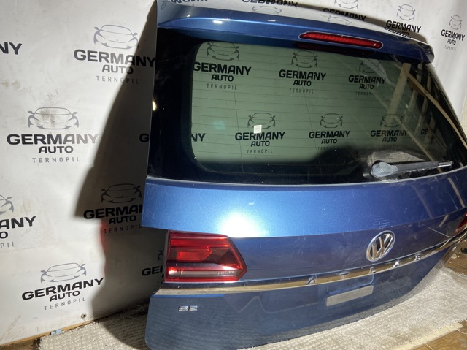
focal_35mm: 26
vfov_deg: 53.0
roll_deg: -4.4
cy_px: 175
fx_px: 350
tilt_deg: -15.9
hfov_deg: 67.3
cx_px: 234
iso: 125
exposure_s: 1/100
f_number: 1.8
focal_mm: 4.25
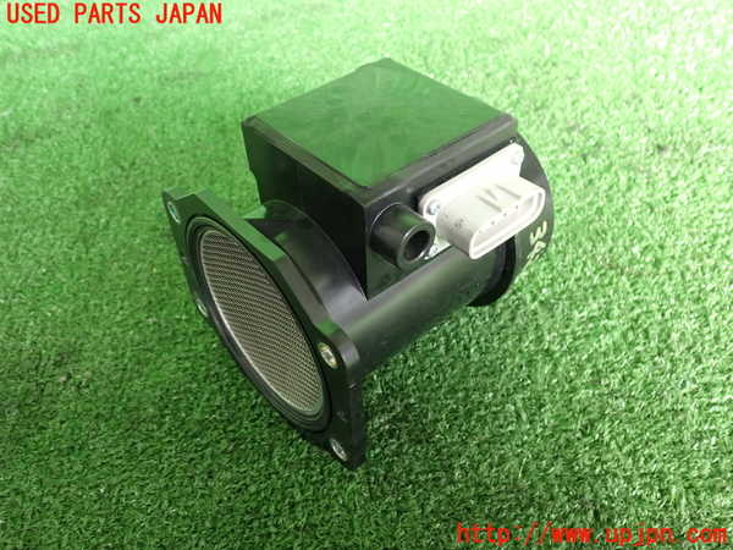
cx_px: 366
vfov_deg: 46.8
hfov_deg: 60.0
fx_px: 635
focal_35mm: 30
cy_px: 275
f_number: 2.3
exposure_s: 1/30
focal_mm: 5.4
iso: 400
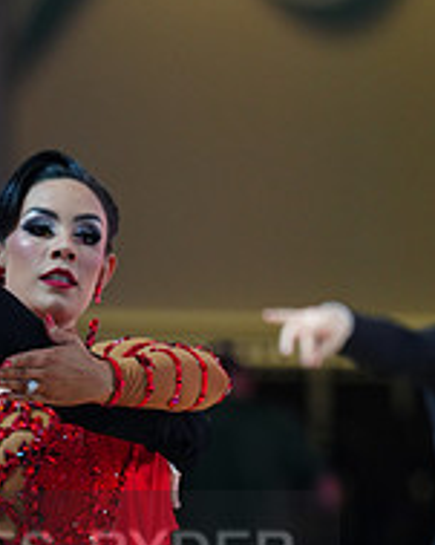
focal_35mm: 473
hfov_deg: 3.3
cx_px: -56
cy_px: 588
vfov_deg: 4.1
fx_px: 7618
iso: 1000
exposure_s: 1/400
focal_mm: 164
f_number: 2.8
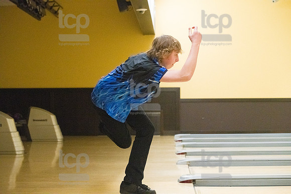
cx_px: 146
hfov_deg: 28.8
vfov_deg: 19.5
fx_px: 566
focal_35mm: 70
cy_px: 97
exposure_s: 1/1000
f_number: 4.5
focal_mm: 70
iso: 10000
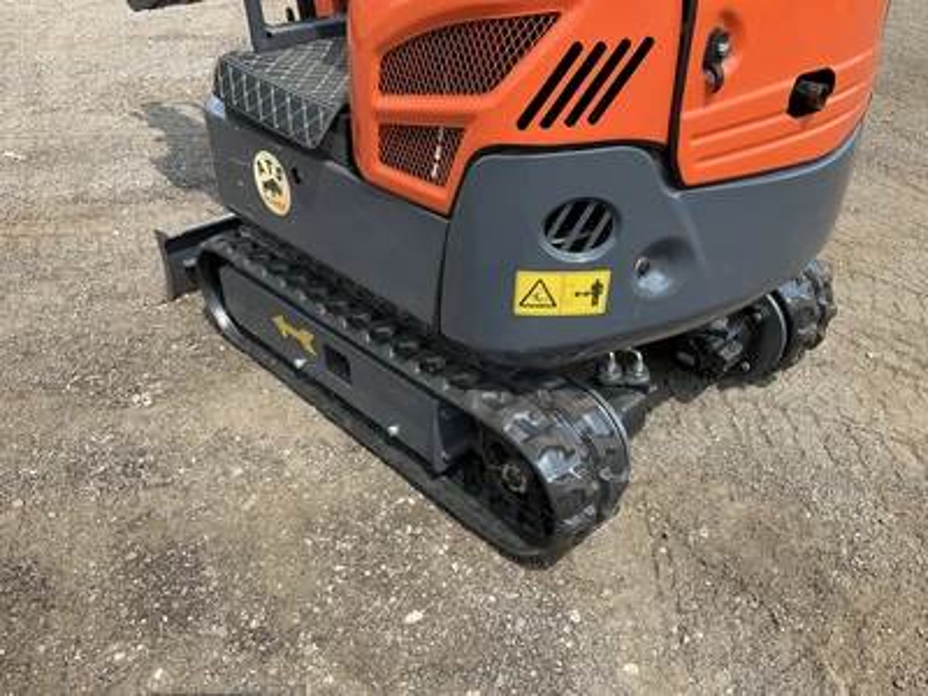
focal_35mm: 29
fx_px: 777
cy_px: 348
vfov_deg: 48.2
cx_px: 464
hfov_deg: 61.7
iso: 25
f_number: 1.8
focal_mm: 3
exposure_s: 1/386
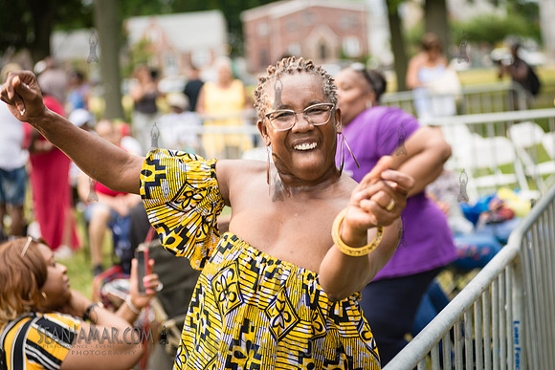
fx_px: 1234
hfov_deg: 25.4
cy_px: 185
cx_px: 278
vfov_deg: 17.1
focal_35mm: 80
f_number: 4
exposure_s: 1/250
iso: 400
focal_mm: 80
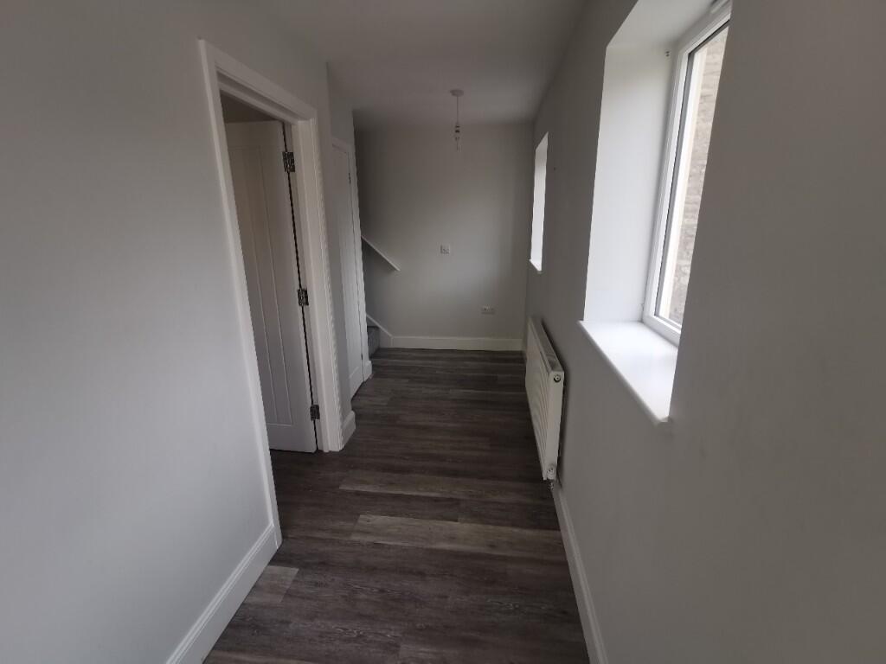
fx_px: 410
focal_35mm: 16
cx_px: 443
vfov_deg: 78.1
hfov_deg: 94.5
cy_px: 332
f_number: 2.2
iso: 64
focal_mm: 2.35
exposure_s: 1/100
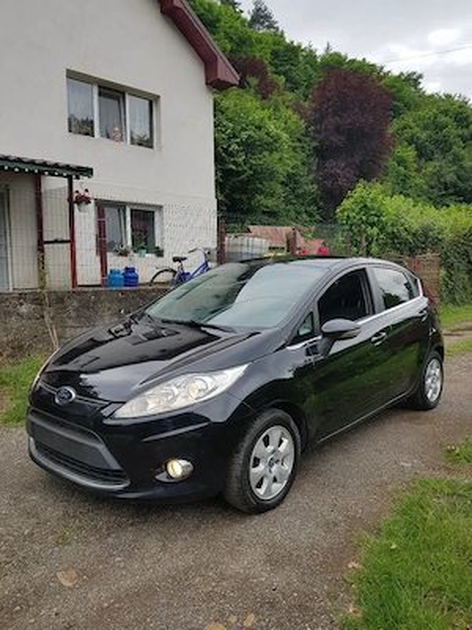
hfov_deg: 53.1
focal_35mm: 26
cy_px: 315
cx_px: 236
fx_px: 473
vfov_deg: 67.3
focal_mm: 4.2
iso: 40
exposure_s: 1/714
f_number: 1.7
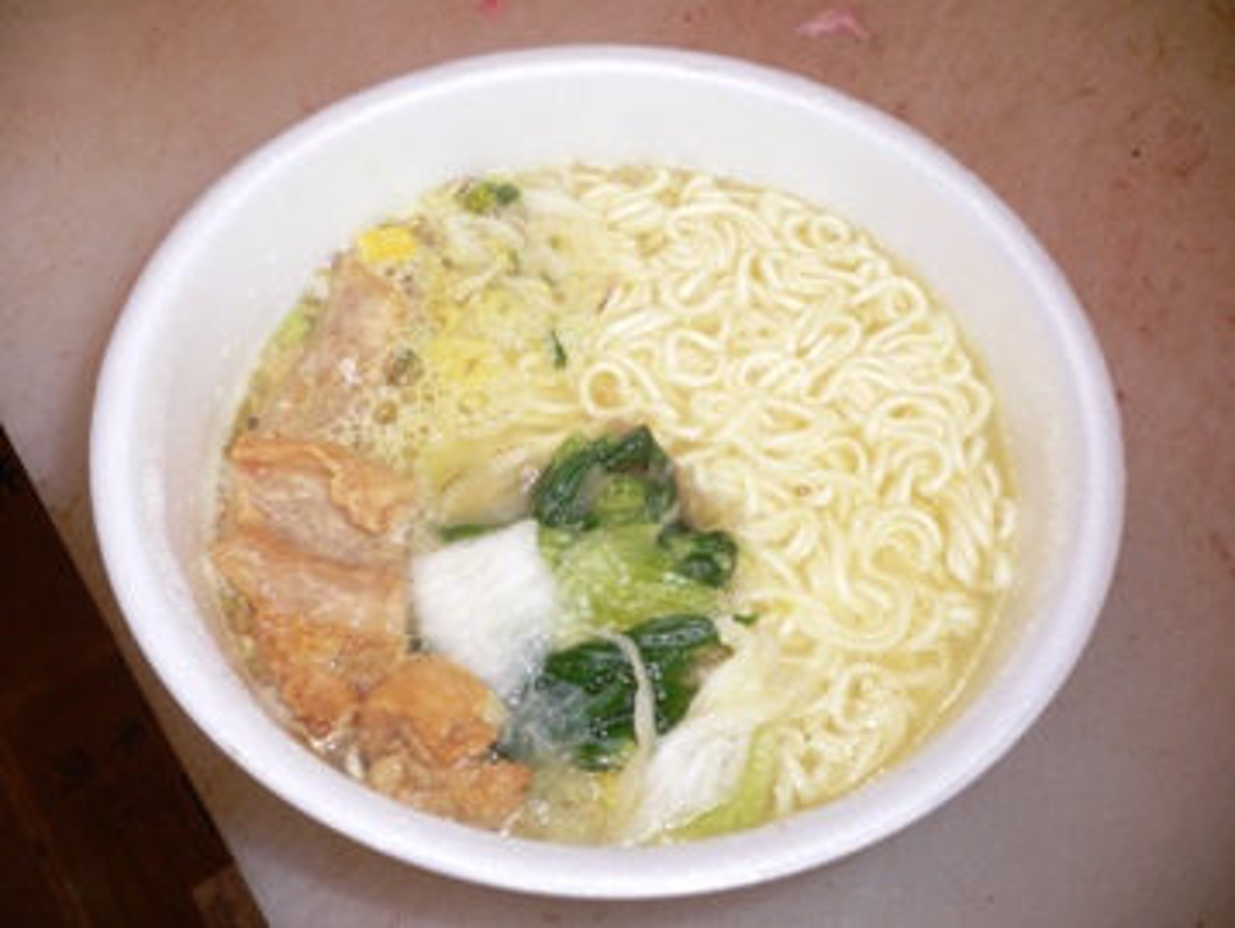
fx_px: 1250
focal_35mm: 35
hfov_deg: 52.6
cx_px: 618
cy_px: 464
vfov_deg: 40.7
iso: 100
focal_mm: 5.8
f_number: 2.8
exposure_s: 1/60
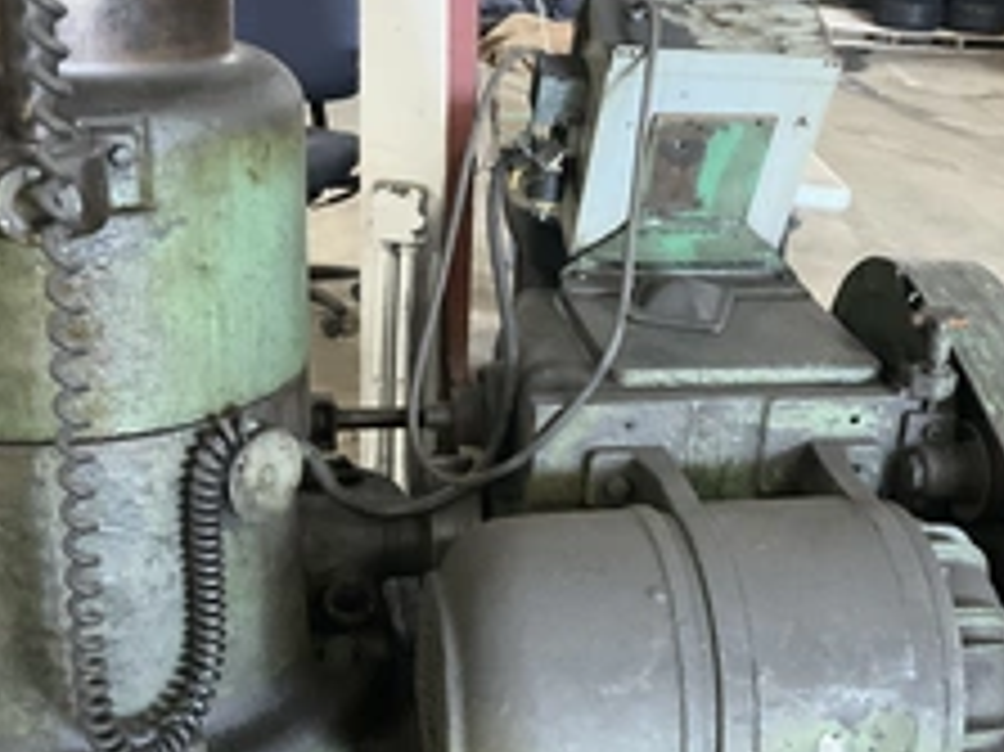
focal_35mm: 52
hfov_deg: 36.3
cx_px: 707
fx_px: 1507
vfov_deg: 28.0
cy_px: 437
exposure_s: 1/40
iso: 320
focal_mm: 3
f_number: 1.8
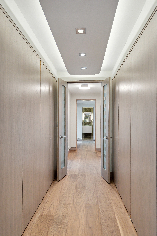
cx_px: 78
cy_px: 118
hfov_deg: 57.3
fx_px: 144
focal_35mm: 22
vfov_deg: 78.6
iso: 500
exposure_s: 1/25
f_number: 8
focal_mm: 22
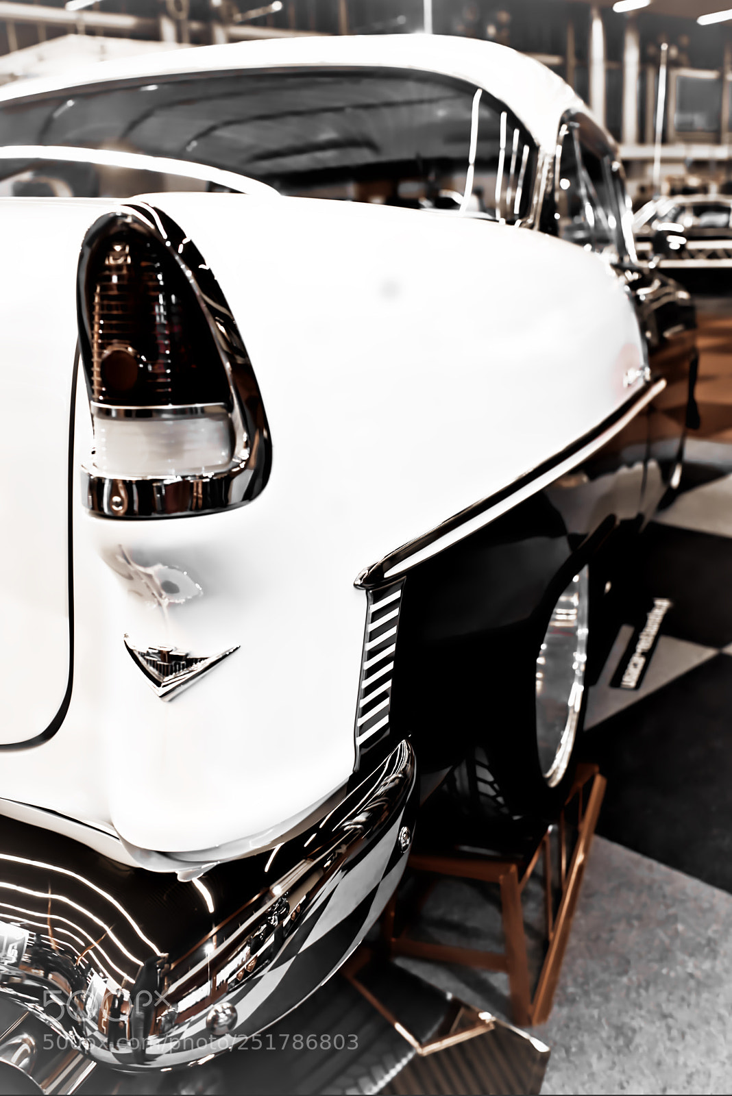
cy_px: 548
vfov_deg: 54.4
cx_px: 366
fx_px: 1066
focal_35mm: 35
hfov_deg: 37.9
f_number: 4
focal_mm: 35
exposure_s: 1/40
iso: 1250
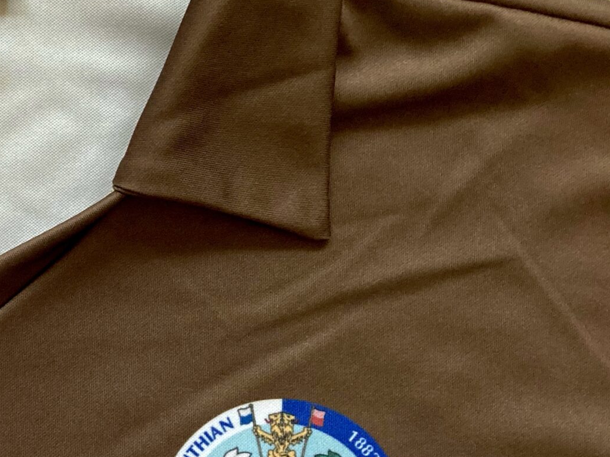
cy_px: 258
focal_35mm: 69
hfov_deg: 25.8
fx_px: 1216
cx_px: -79
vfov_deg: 21.3
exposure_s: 1/60
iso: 250
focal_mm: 3.99
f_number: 1.8
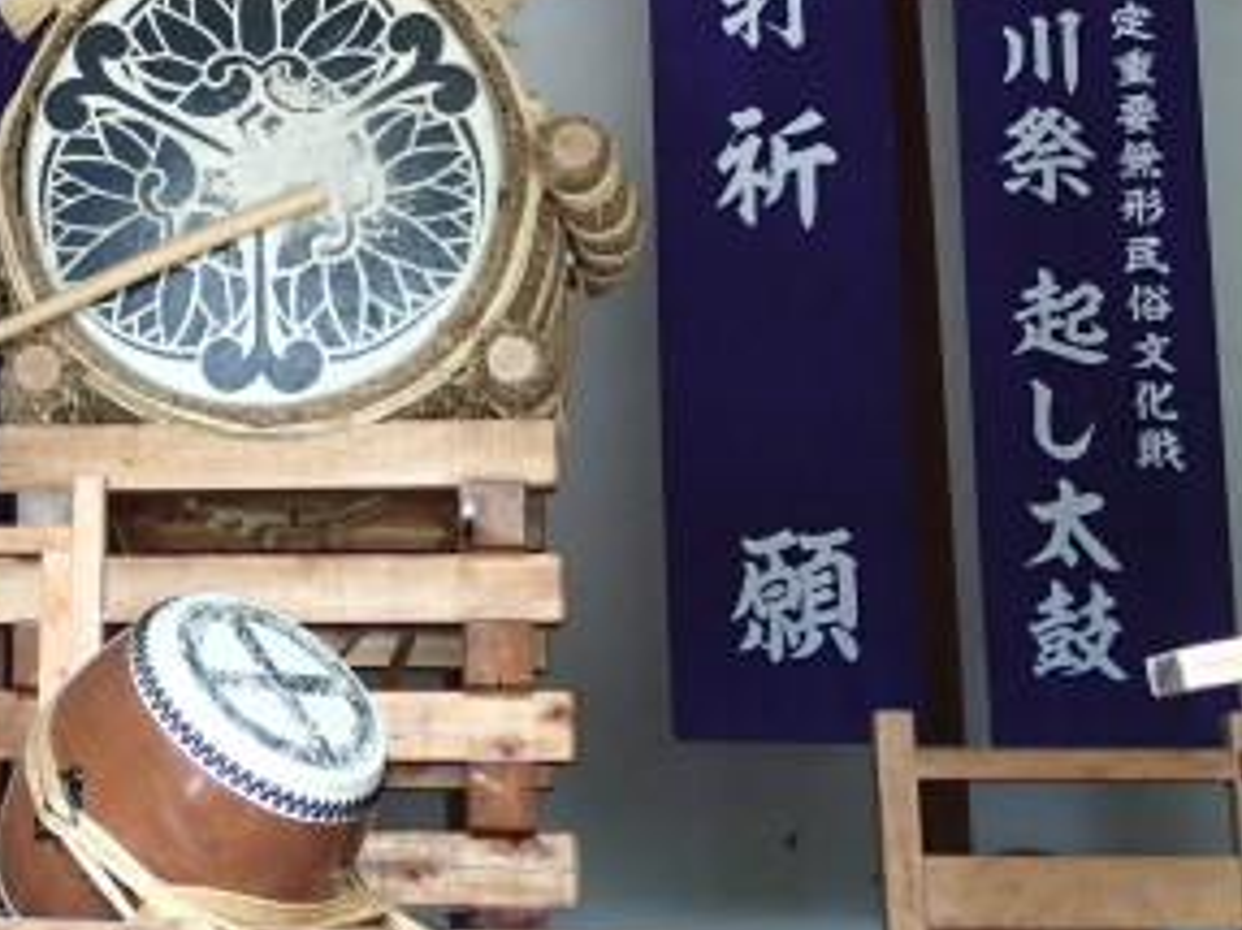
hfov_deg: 24.8
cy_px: 199
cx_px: 208
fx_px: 2762
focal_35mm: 77
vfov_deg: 19.0
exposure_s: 1/50
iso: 500
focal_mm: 8.41
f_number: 3.1
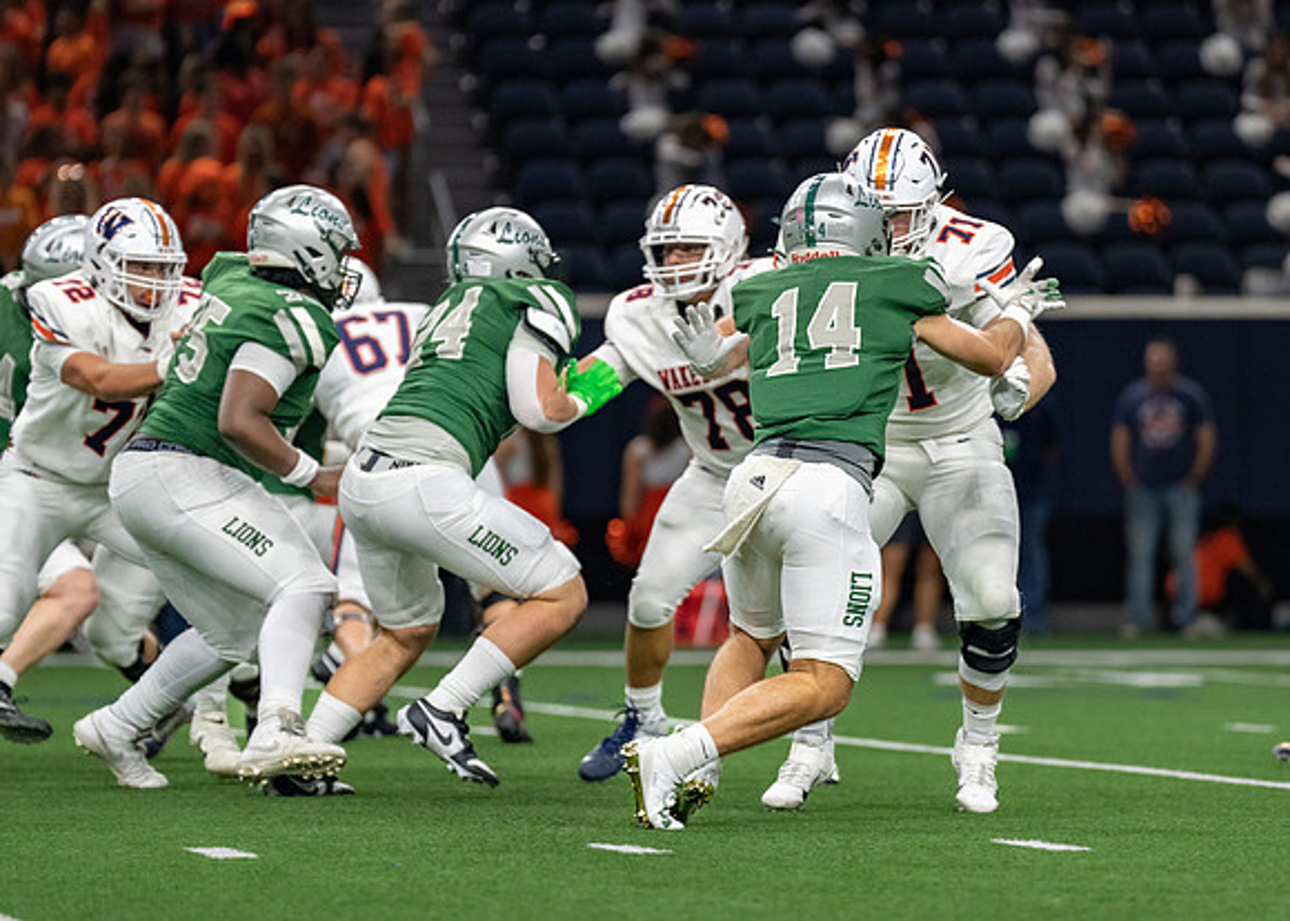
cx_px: 800
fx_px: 9775
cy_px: 458
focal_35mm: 267
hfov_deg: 7.5
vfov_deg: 5.4
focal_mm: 200
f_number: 2.8
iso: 3200
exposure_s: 1/1000
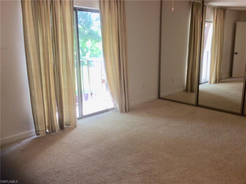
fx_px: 227
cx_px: 123
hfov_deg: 56.9
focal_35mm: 32
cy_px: 92
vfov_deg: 44.0
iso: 32
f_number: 2.4
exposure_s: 1/40
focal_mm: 3.3
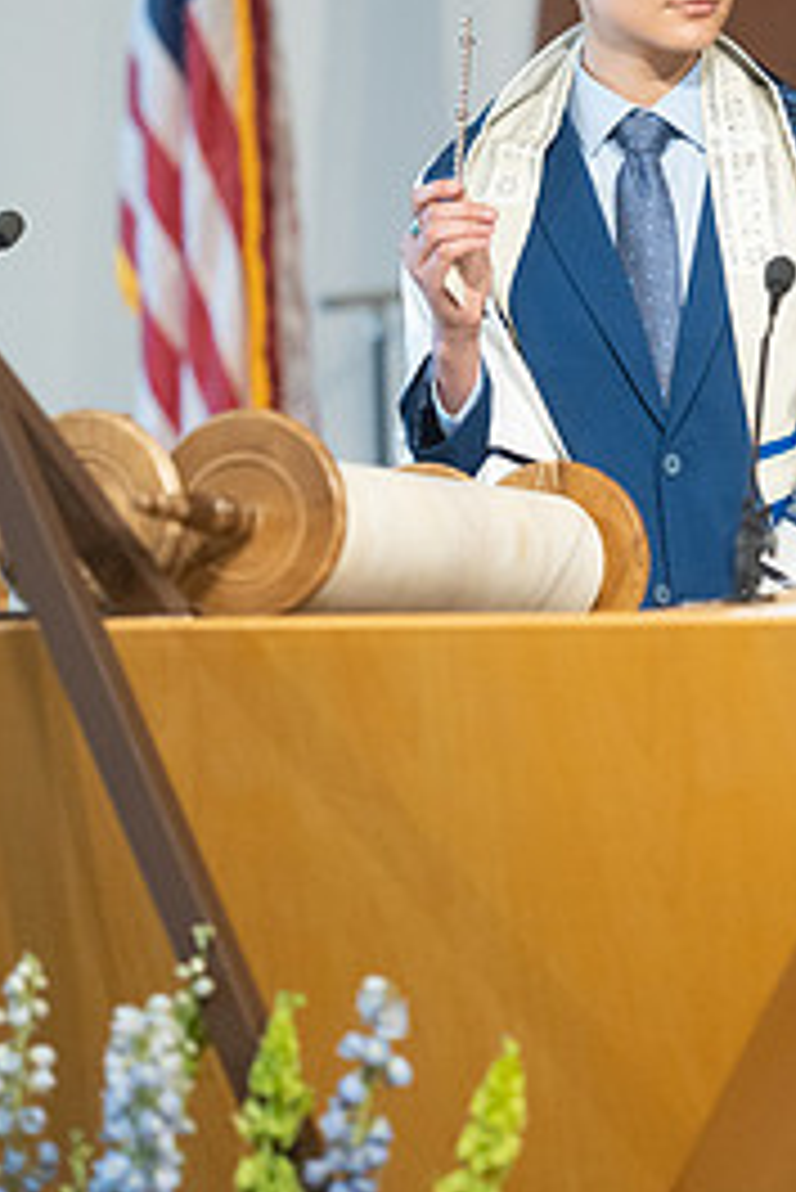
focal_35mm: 295
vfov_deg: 7.0
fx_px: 9771
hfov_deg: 4.7
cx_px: 823
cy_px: 385
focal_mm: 135
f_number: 1.8
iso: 3200
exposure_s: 1/400
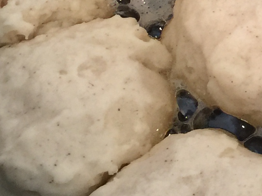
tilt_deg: -60.8
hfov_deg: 12.9
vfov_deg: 10.4
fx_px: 1052
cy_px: -75
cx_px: 462
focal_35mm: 139
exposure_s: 1/15
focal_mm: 4.15
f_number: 2.2
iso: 64
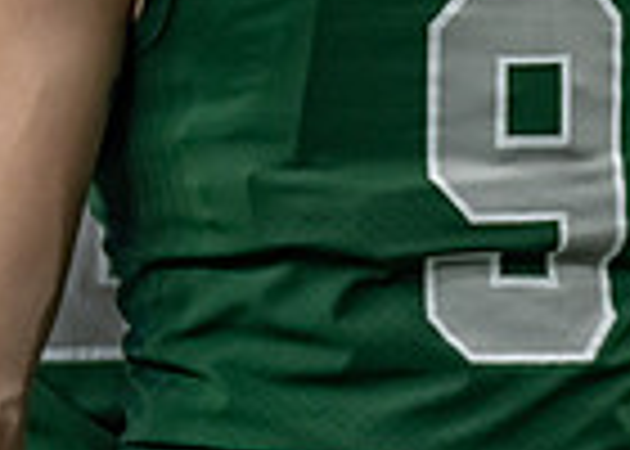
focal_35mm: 589
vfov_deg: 2.4
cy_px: -364
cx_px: 1215
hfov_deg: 3.4
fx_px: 10539
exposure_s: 1/320
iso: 1250
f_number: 2.8
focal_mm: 130
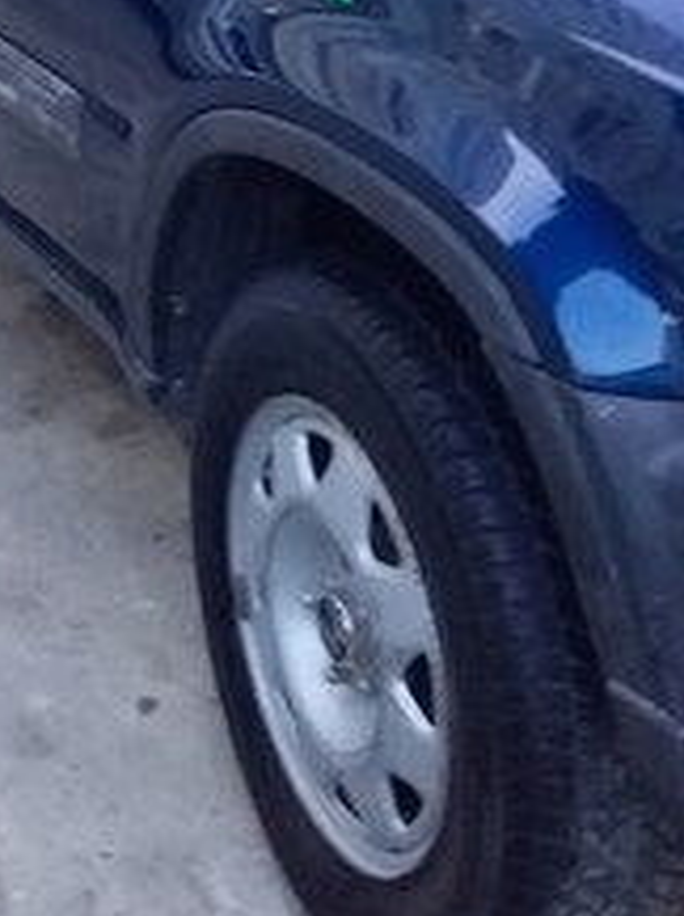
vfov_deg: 25.5
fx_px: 1876
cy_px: -84
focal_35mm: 71
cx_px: 190
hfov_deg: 20.5
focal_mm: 3.3
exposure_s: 1/33
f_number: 2.2
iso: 160
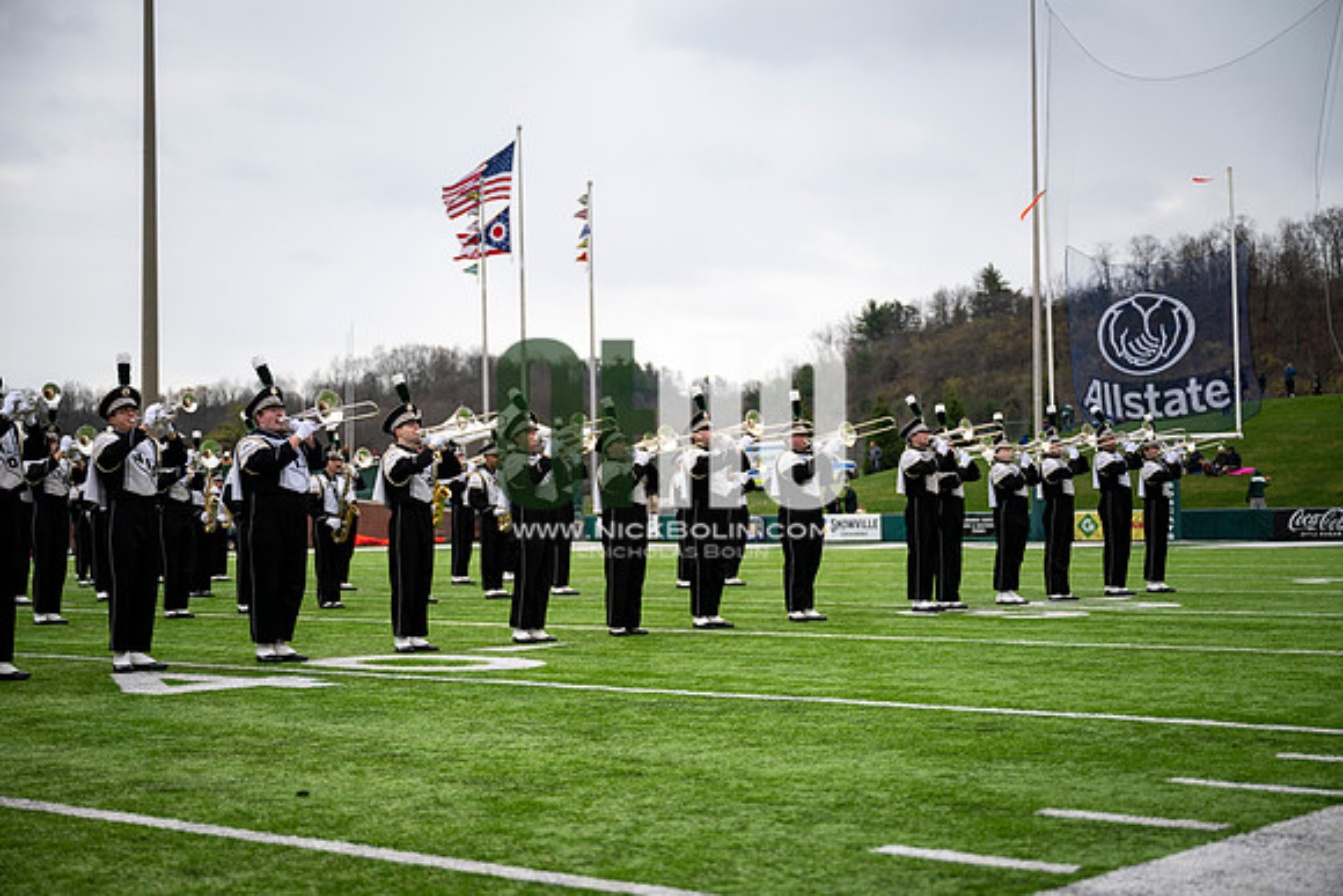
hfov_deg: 37.5
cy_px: 448
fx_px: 1978
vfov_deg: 25.5
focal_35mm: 53
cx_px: 672
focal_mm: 53
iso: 100
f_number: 2.8
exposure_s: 1/500
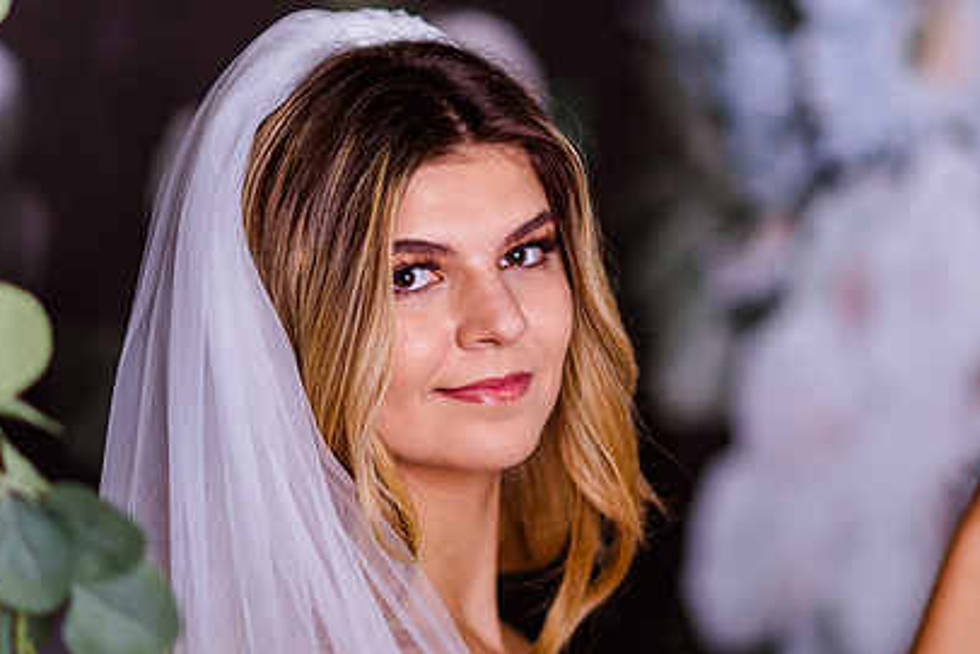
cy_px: 409
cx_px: 471
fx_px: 4085
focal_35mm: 150
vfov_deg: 9.2
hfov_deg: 13.7
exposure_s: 1/250
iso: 100
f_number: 2
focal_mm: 105
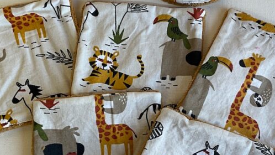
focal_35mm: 65
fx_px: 474
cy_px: 97
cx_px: 150
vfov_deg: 18.5
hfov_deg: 32.3
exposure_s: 1/100
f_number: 1.8
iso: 20
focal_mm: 3
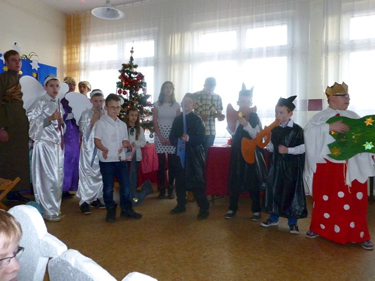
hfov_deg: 63.4
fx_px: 303
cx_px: 188
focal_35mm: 28
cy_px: 140
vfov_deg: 49.8
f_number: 3.3
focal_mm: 5
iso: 400
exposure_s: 1/60
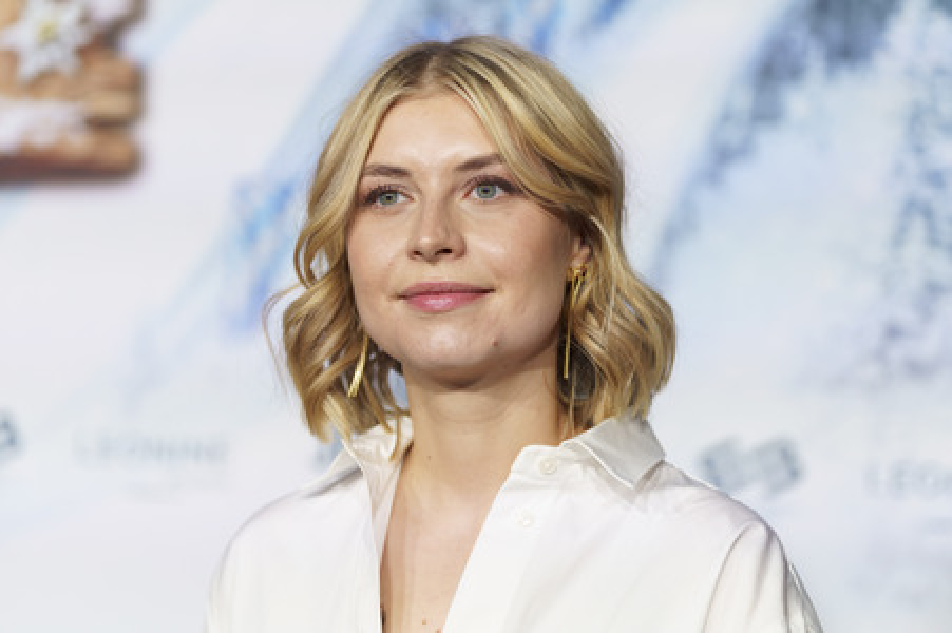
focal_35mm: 115
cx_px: 476
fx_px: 3039
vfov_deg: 11.9
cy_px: 316
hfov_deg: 17.8
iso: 320
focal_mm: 115
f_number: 2.8
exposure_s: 1/160
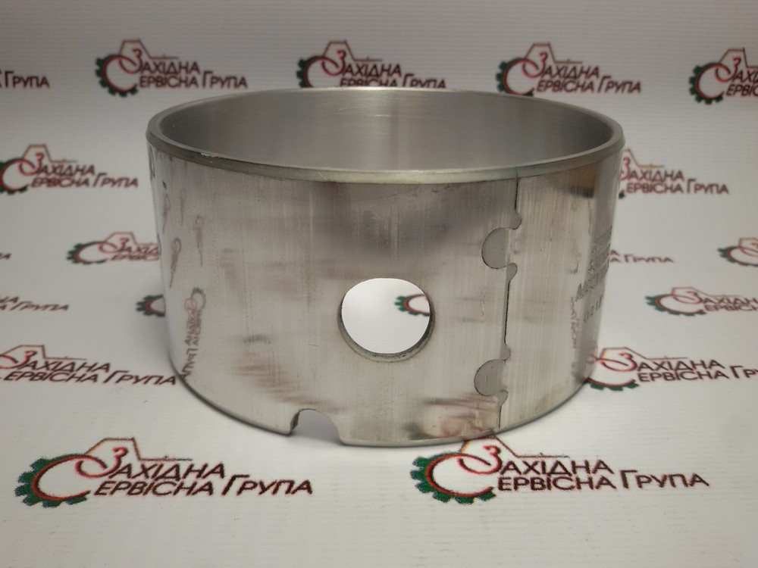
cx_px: 379
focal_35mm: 31
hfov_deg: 58.4
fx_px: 679
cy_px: 284
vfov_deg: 45.4
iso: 40
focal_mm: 2.93
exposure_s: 1/105
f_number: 2.4
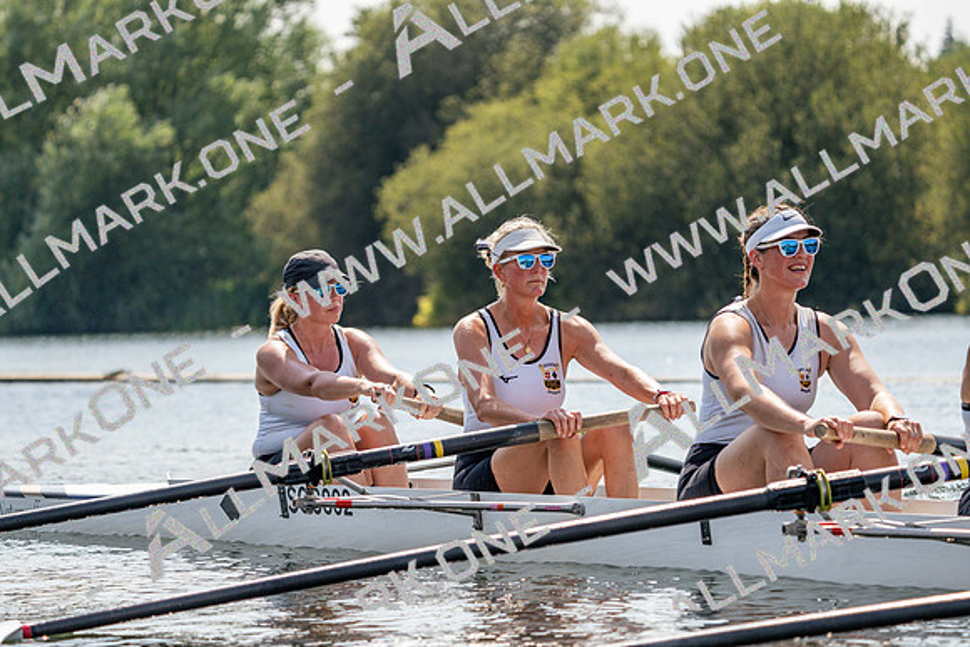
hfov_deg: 10.3
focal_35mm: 200
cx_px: 485
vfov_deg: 6.9
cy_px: 324
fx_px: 5390
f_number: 5.6
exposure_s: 1/1600
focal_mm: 200
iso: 200
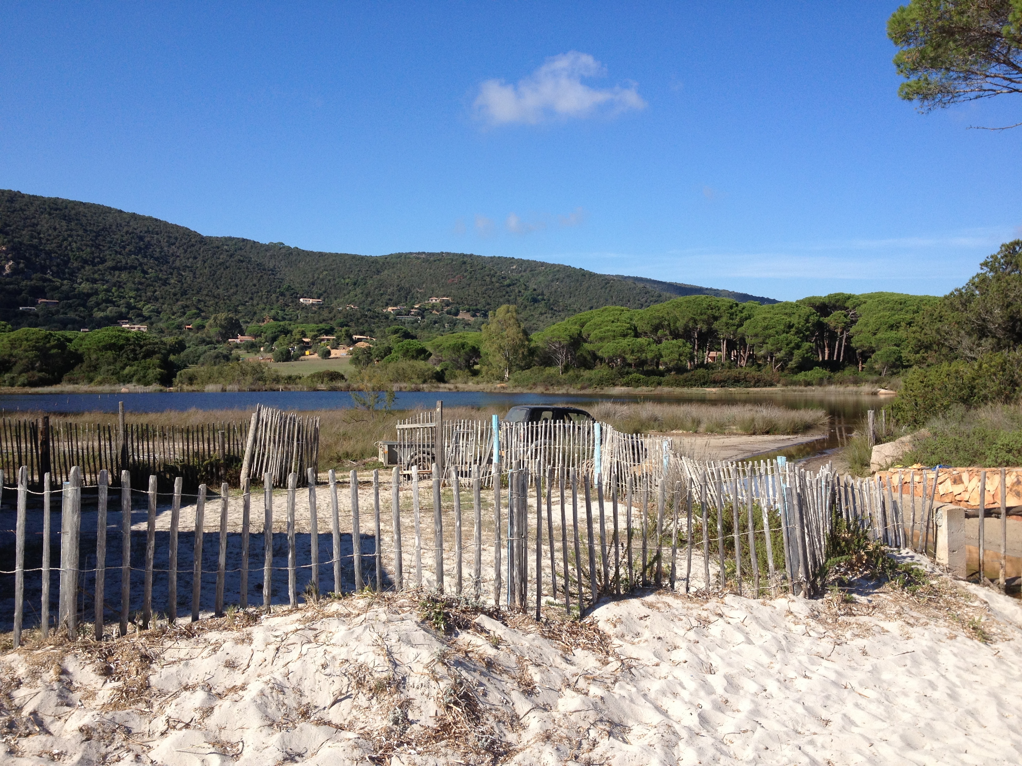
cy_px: 383
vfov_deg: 40.7
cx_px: 511
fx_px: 1033
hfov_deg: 52.6
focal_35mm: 35
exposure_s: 1/1727
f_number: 2.4
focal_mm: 4.28
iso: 64
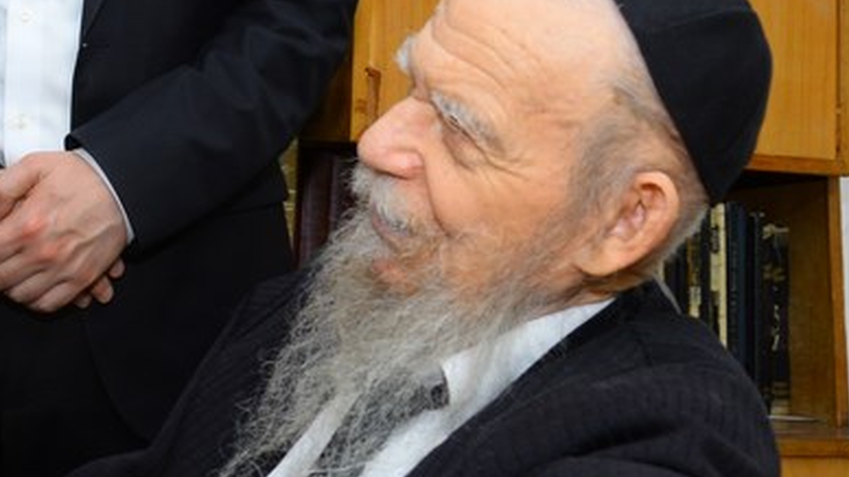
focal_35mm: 87
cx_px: -83
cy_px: -149
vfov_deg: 13.4
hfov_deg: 23.0
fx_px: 1958
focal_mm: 28
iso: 800
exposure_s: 1/80
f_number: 5.6
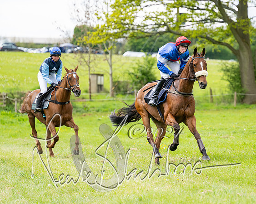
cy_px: 102
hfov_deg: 9.0
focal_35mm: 215
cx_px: 165
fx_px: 1628
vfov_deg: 7.2
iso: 200
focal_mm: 175
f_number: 4
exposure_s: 1/1000
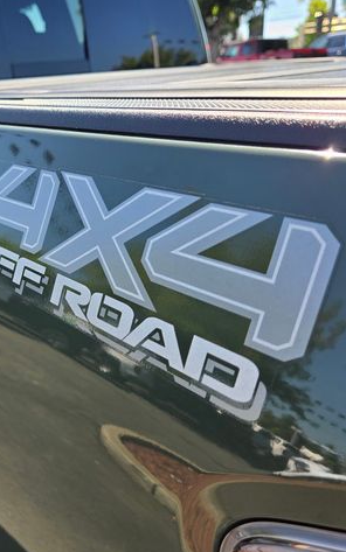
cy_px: 278
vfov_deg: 58.1
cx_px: 85
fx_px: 497
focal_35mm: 33
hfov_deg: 37.4
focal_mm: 5.4
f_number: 1.8
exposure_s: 1/606
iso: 25
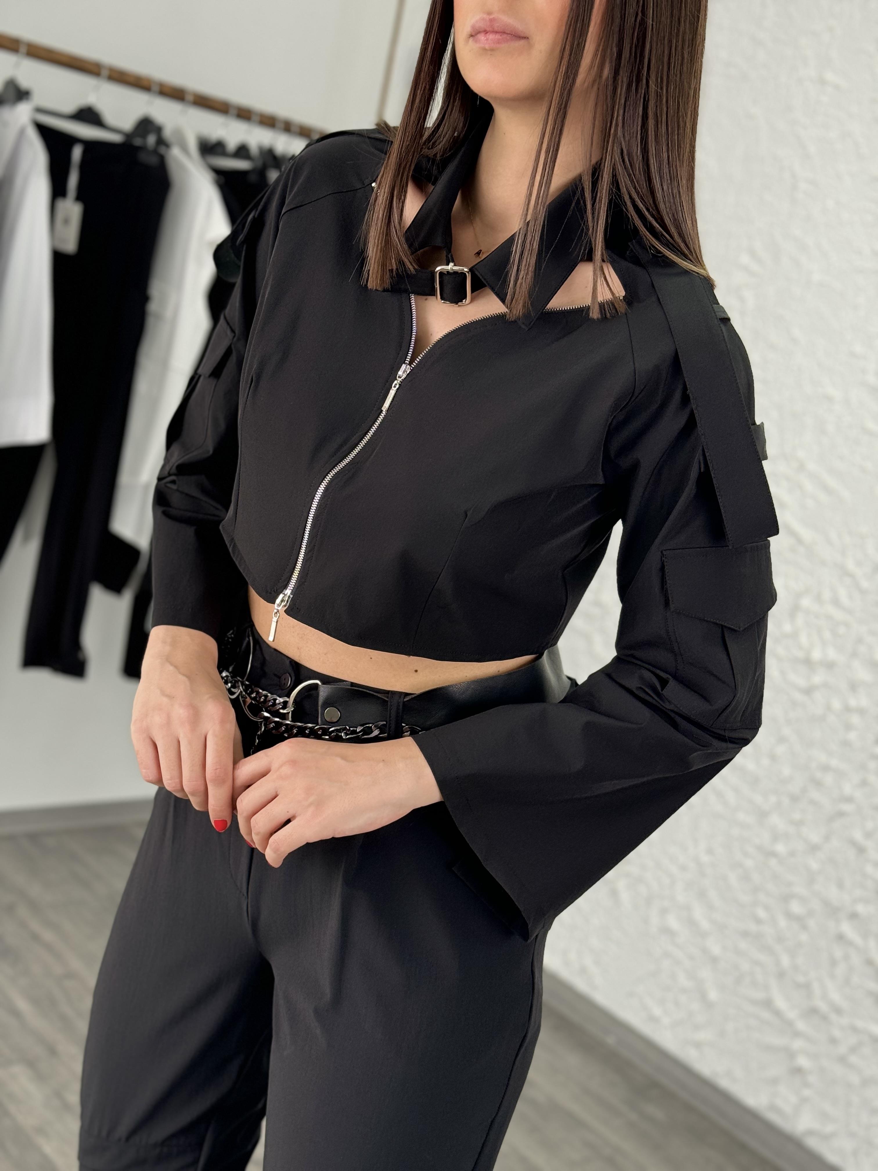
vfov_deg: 39.7
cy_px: 586
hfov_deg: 30.3
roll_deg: -12.6
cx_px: 439
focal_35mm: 48
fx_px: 1623
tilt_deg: -11.6
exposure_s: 1/100
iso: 125
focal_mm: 6.86
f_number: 1.78
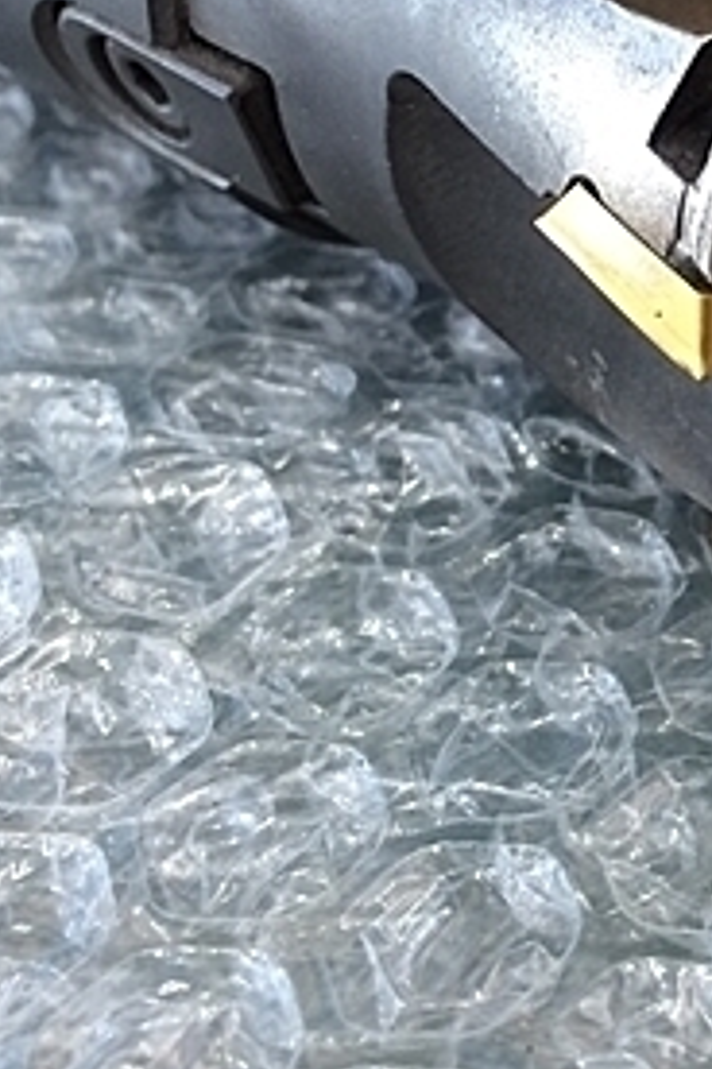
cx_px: 998
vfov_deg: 28.0
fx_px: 2077
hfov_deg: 17.8
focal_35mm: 70
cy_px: 163
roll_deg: +1.7
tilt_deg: -33.3
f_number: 2.2
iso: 64
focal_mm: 4.15
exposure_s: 1/30
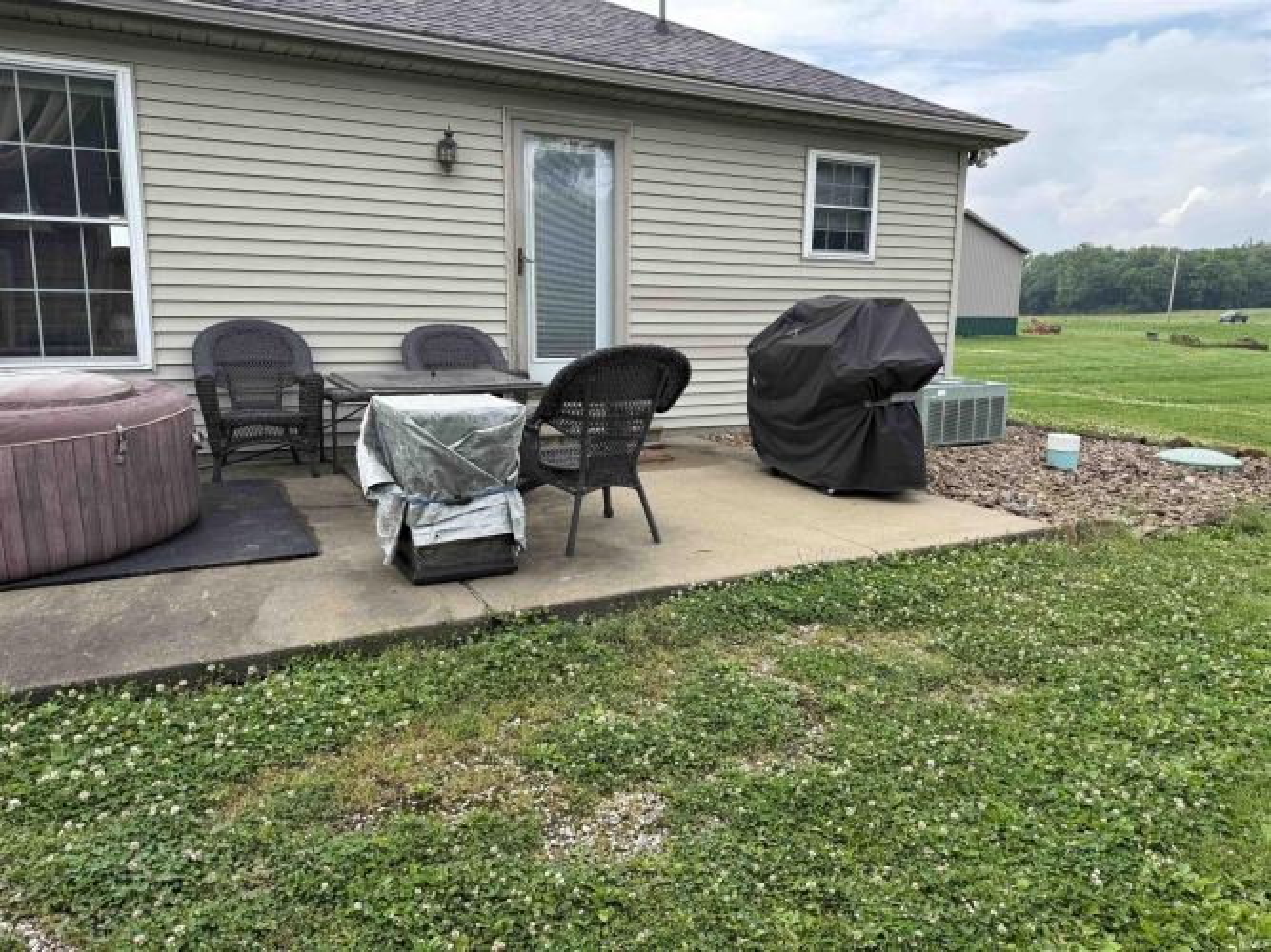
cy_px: 476
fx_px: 881
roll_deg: -1.4
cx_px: 636
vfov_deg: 56.8
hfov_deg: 71.6
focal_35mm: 24
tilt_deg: -16.8
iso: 80
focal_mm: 6.76
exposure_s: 1/1949
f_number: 1.78
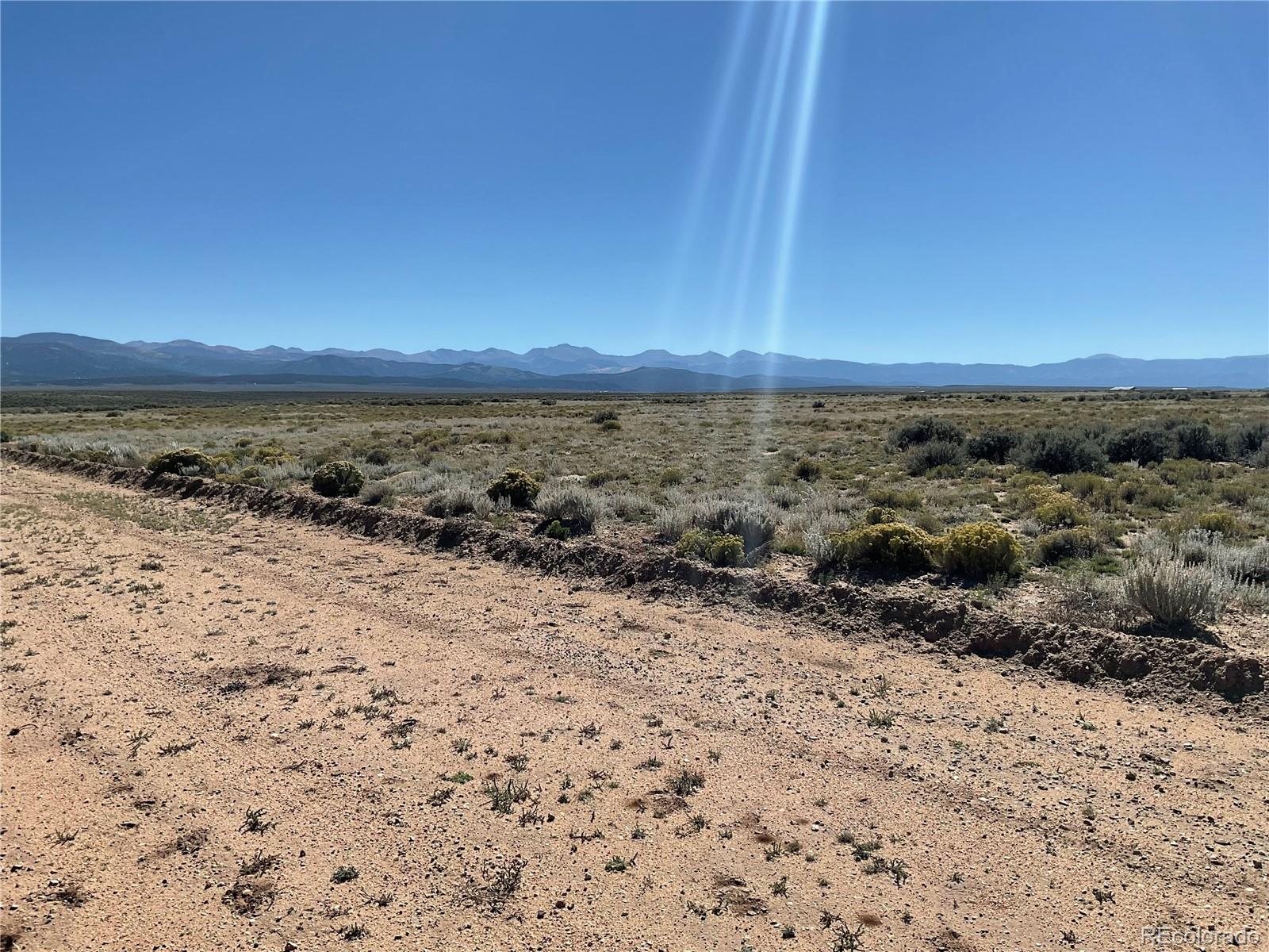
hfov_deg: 61.7
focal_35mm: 29
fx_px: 1063
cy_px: 476
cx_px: 634
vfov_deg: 48.2
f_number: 1.8
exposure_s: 1/3322
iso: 16
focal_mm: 3
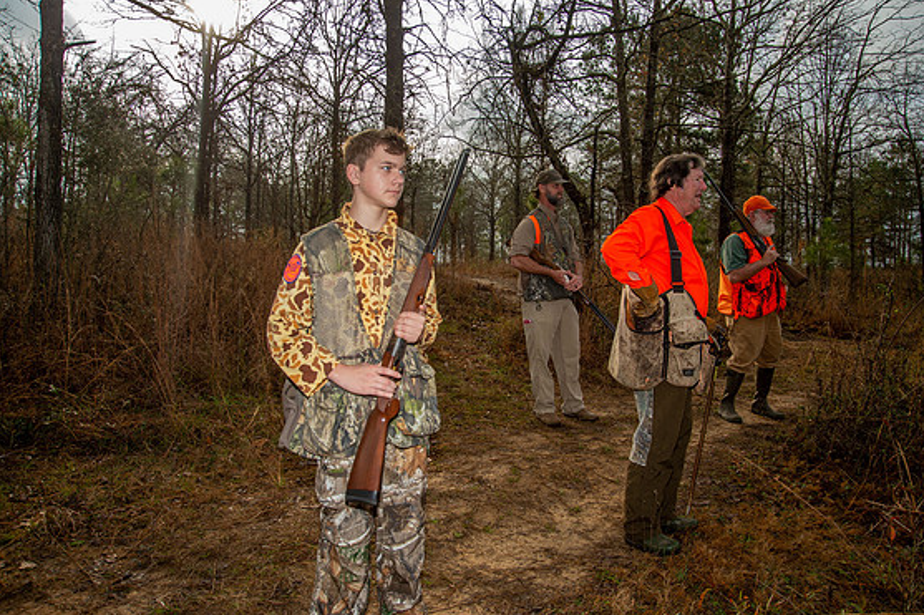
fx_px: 641
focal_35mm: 25
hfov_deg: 71.5
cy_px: 305
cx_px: 463
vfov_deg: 51.3
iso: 250
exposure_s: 1/250
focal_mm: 24
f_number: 9
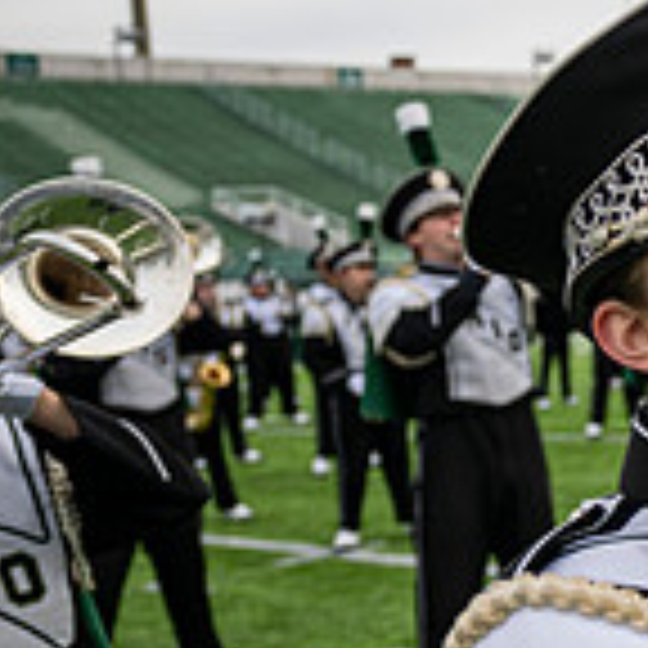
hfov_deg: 16.3
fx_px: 1737
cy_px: 353
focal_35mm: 82
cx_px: 1292
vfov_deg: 21.1
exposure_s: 1/500
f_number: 2.8
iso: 200
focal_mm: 24
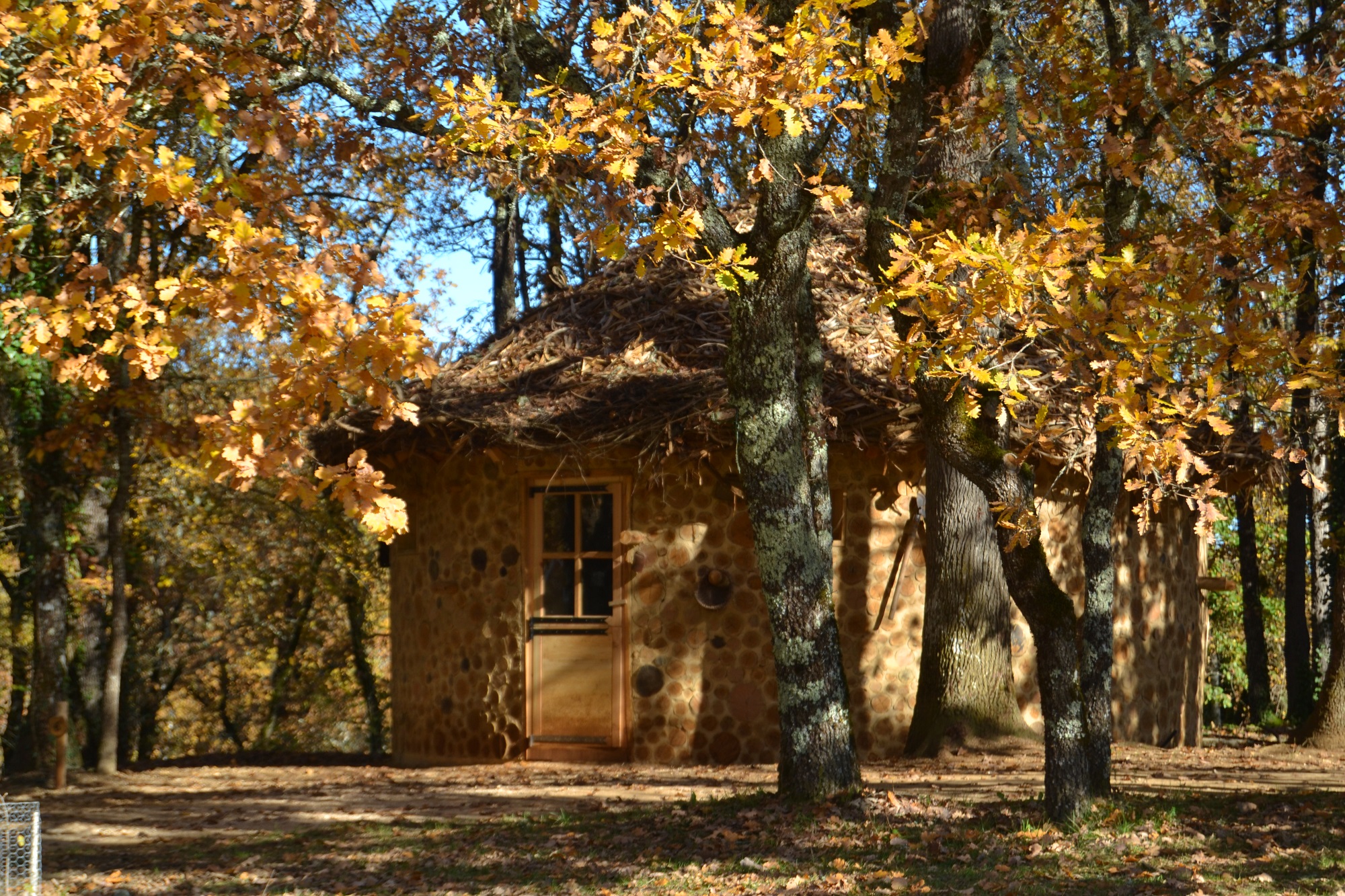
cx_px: 672
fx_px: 3082
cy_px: 448
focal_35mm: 82
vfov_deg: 16.6
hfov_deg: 24.6
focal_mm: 55
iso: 100
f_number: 6.3
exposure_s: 1/160
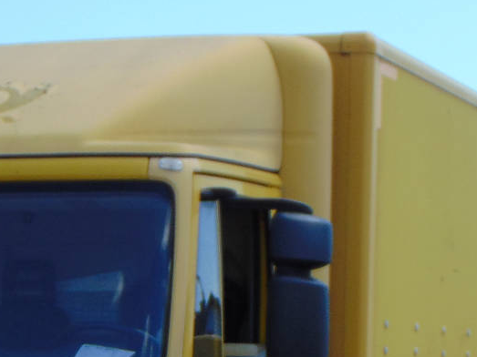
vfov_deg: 9.6
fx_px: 2108
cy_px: 354
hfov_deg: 12.9
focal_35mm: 153
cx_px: 119
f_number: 3.5
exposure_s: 1/500
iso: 80
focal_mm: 9
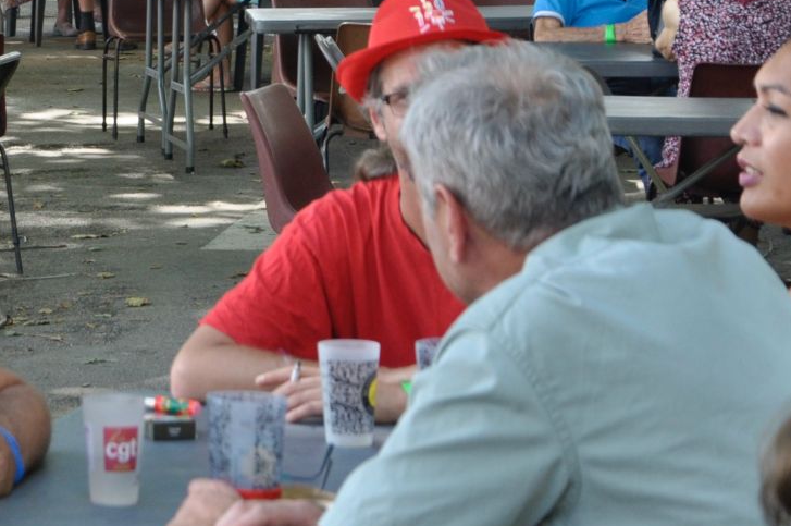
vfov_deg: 6.9
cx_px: -168
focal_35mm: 198
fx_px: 4346
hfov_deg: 10.2
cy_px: -60
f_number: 6.3
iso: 400
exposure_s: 1/160
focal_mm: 48
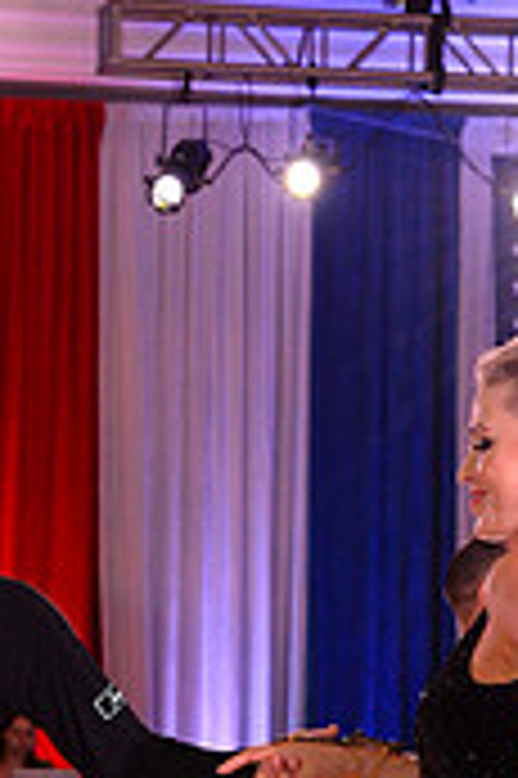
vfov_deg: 10.4
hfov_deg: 7.1
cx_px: 178
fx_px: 4195
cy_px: 1039
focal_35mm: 194
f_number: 5.6
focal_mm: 58
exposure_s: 1/250
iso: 2500
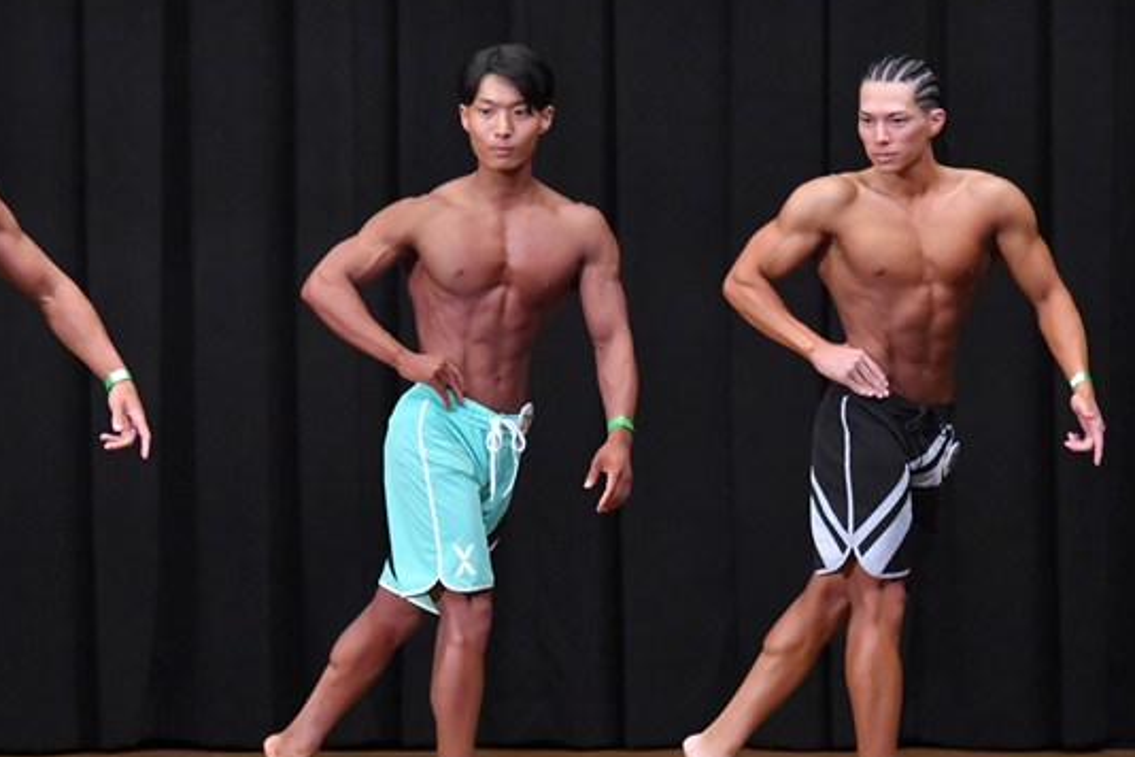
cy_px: 419
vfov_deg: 4.7
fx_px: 9237
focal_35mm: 293
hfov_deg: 7.0
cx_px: 437
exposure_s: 1/400
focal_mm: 135
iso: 8000
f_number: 5.6
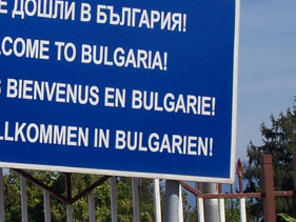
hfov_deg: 10.5
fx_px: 1608
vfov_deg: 7.9
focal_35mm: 188
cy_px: 87
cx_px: 33
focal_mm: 10.8
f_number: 6.7
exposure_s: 1/500
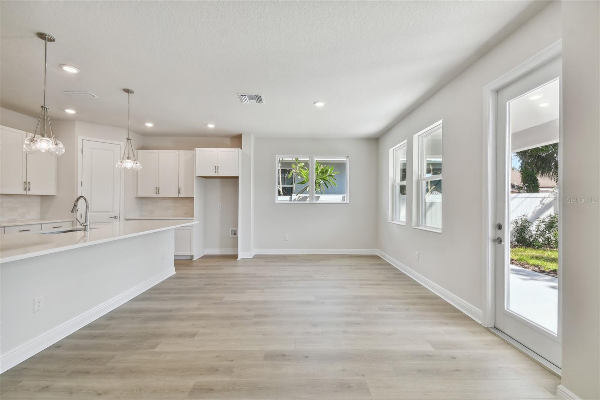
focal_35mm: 15
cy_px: 200
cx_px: 300
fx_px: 250
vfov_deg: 77.3
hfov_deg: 100.4
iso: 100
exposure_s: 1/60
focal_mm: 10
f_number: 7.1
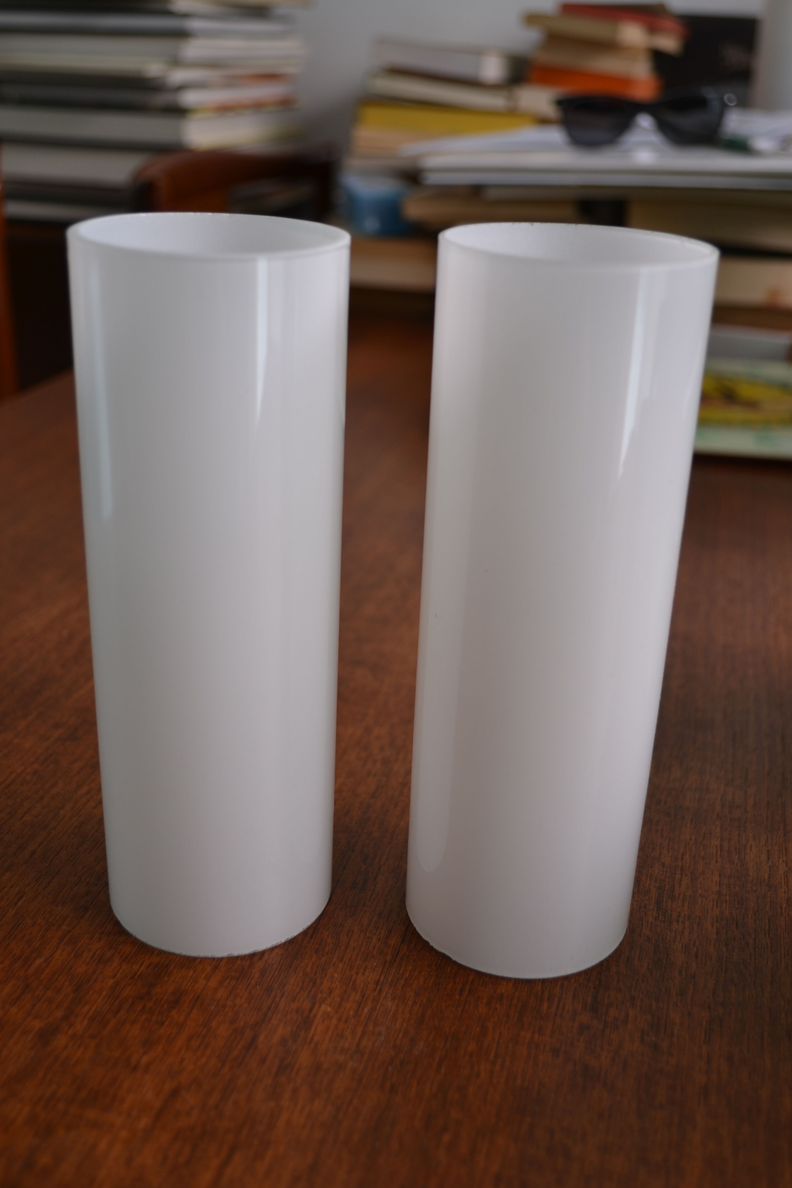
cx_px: 400
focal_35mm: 37
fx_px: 1221
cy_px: 584
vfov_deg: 51.9
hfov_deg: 35.9
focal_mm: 24
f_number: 4
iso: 100
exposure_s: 1/20
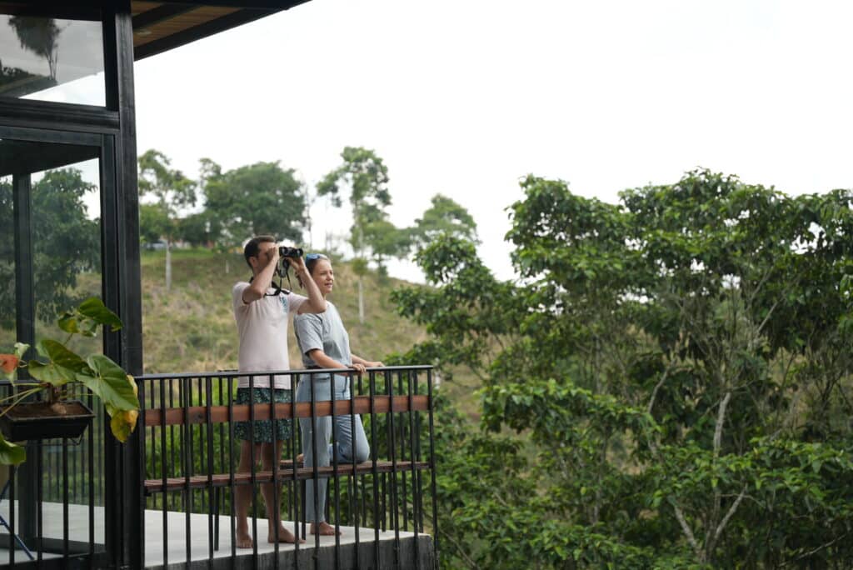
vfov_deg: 19.5
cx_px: 426
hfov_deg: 28.8
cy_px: 285
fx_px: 1659
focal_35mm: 70
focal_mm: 70
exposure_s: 1/320
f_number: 3.2
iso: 250
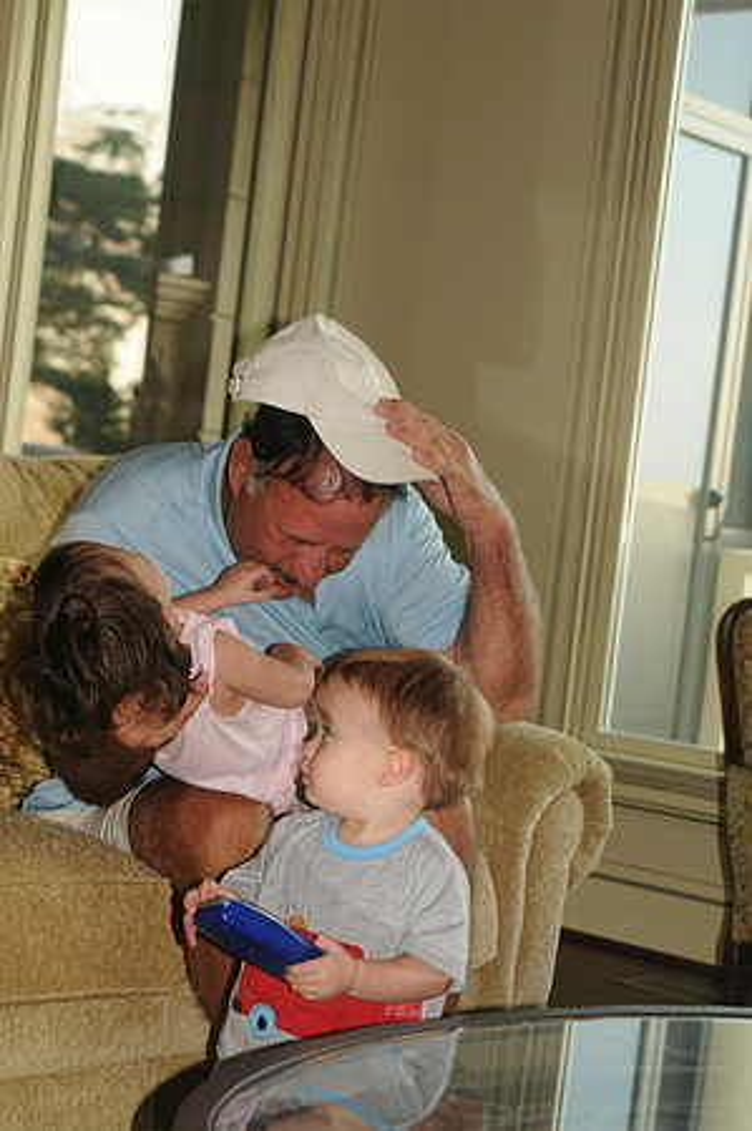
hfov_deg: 18.1
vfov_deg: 27.0
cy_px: 566
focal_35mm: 75
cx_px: 376
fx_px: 2355
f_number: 4.2
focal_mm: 50
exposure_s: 1/60
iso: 200
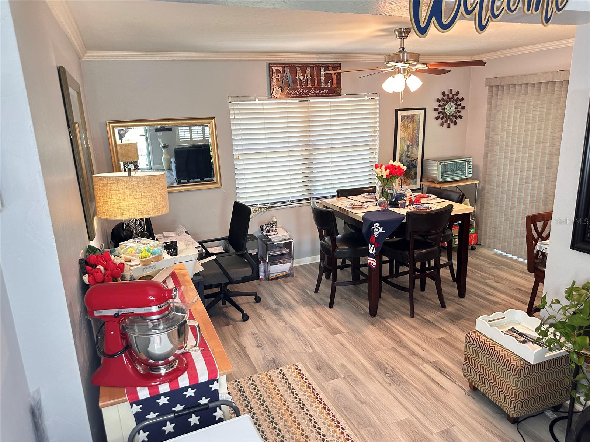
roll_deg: +1.8
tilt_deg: -14.1
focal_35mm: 24
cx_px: 295
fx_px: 409
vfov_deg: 56.8
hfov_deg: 71.6
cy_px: 221
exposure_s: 1/60
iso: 200
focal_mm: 6.86
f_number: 1.78
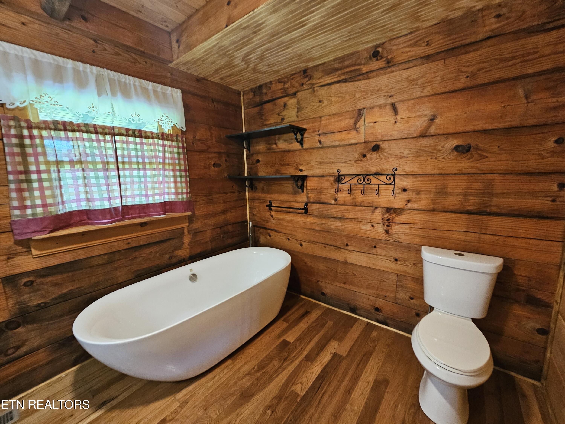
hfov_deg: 106.2
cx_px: 282
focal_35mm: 13
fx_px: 212
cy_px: 212
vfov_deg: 89.9
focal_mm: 2.2
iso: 400
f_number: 2.2
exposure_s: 1/30
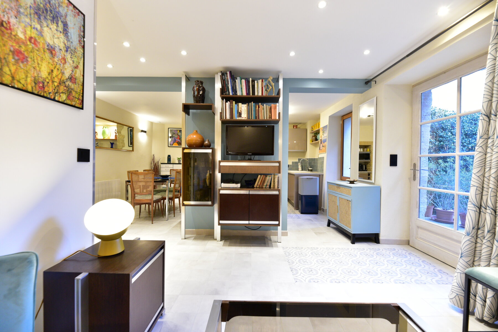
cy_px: 166
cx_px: 249
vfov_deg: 81.3
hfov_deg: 104.2
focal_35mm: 14
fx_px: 194
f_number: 5.6
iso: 1600
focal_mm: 14
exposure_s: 1/25
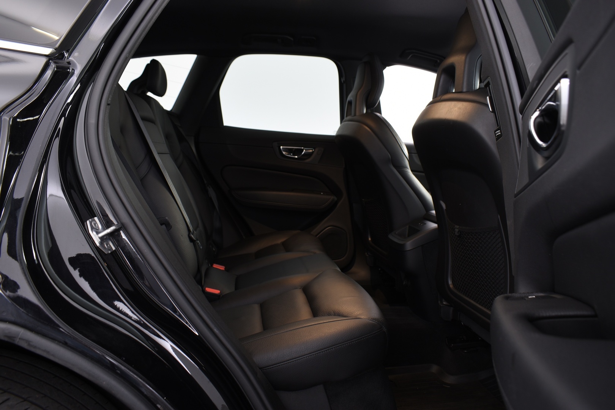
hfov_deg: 67.4
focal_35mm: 27
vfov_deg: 47.9
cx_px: 308
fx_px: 461
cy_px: 205
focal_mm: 18
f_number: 5.6
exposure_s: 3
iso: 100
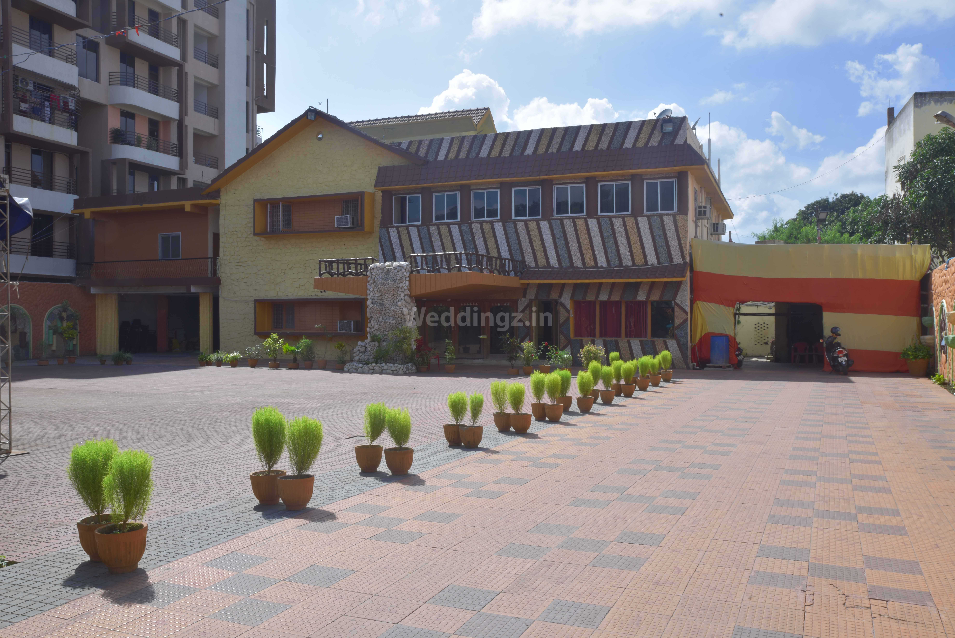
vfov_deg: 41.1
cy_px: 319
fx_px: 849
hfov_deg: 58.7
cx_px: 478
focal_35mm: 32
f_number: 22
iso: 100
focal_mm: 32
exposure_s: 1/40
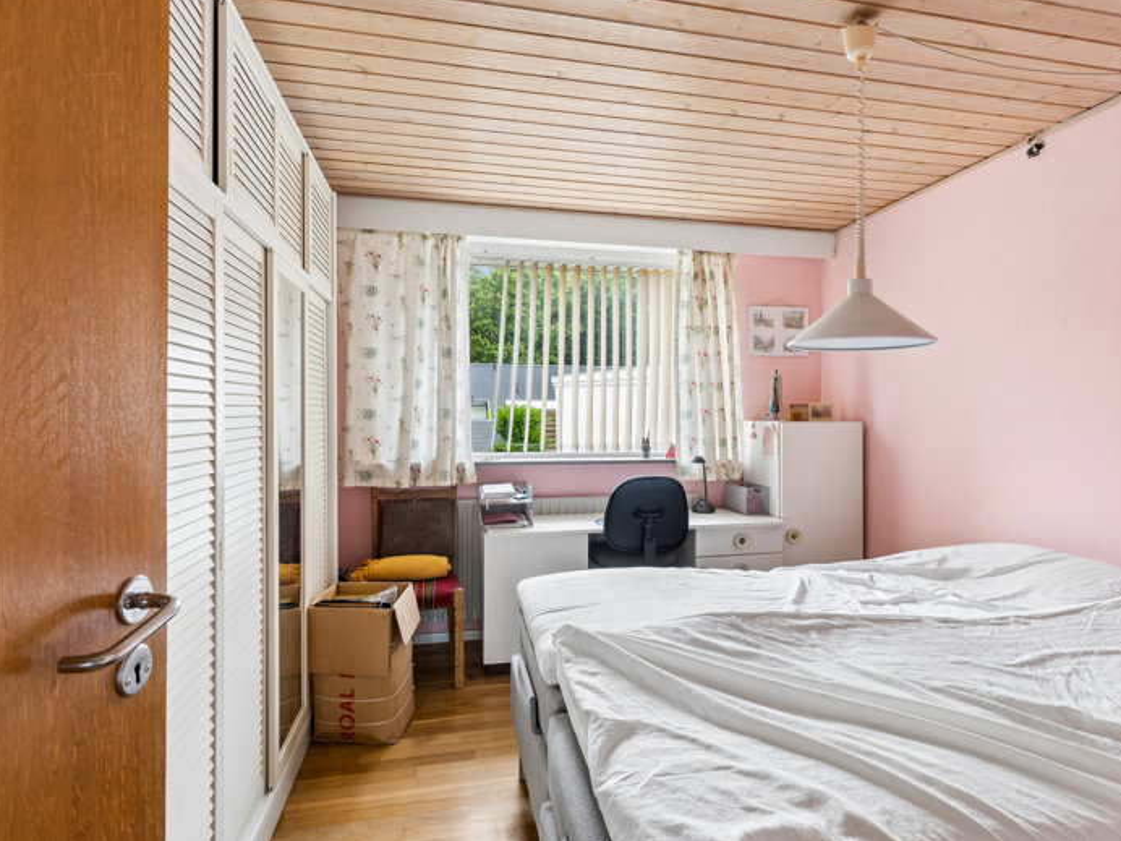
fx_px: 648
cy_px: 412
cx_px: 588
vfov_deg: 66.0
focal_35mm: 20
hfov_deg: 81.7
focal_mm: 12
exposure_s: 1/1.25
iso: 200
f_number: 8
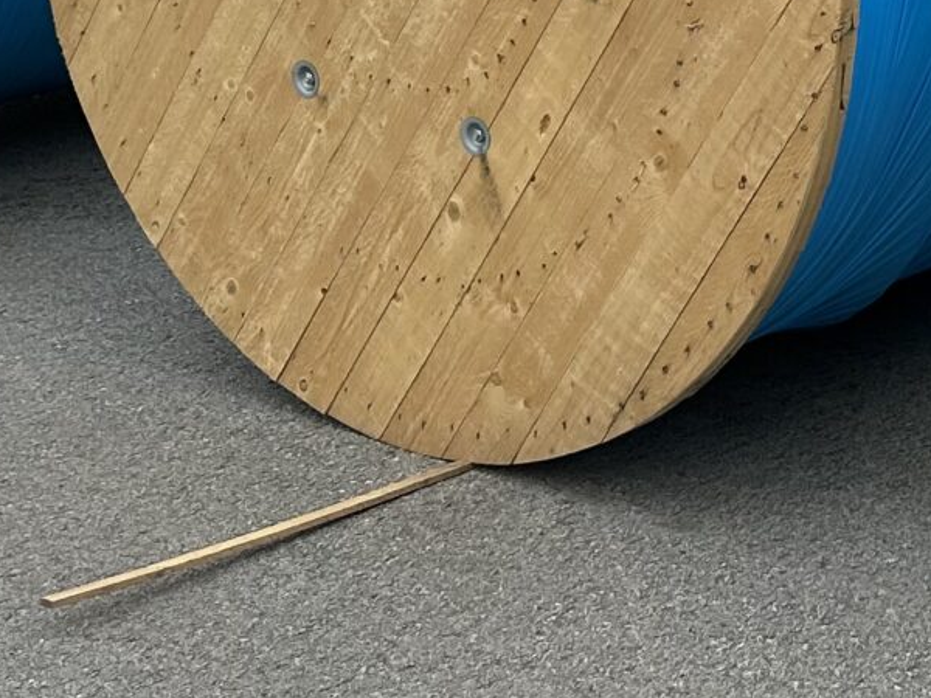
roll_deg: -0.8
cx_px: 1221
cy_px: -144
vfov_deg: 13.0
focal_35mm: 111
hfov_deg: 16.7
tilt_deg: -9.9
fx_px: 2985
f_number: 1.5
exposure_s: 1/1531
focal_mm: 5.7
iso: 50
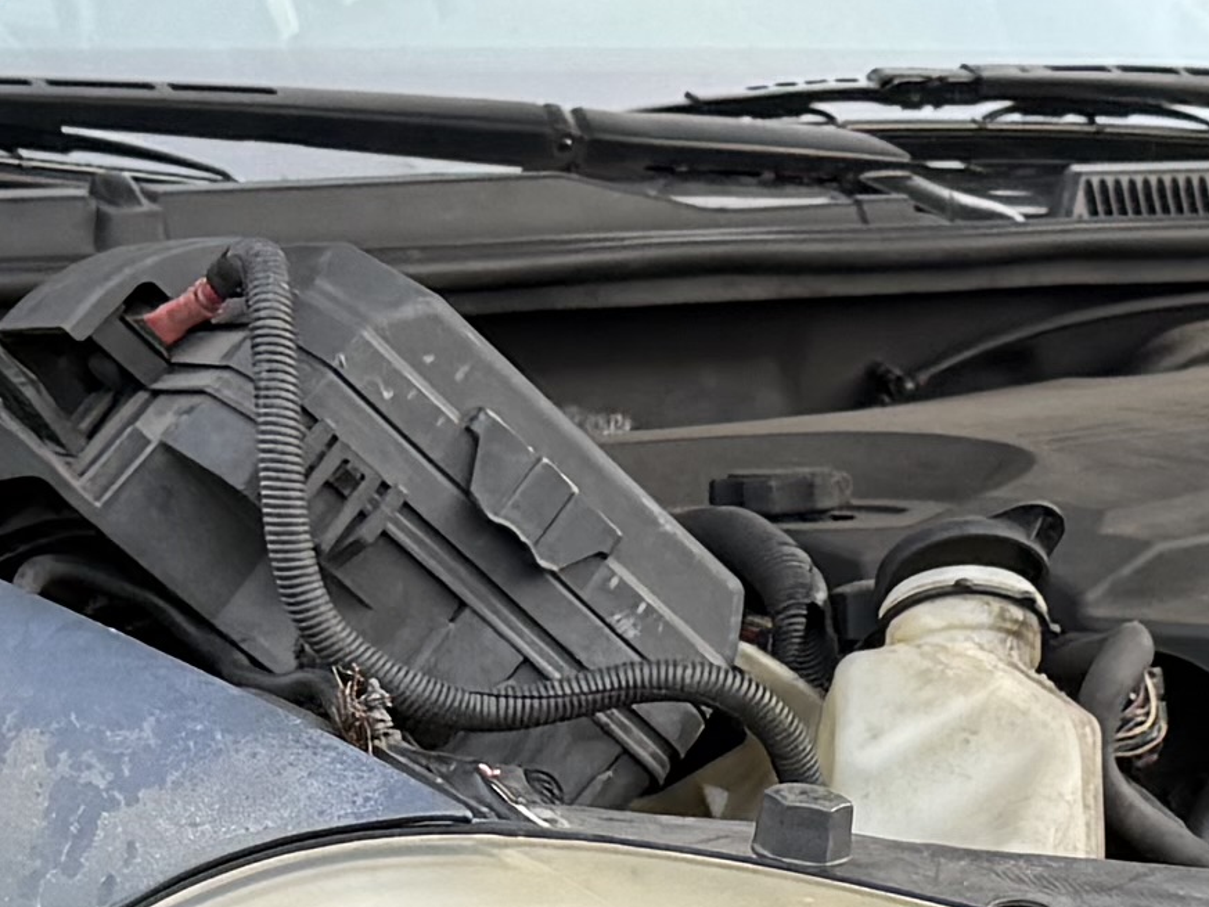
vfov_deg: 9.2
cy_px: 1313
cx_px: 665
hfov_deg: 12.6
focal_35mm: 157
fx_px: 5484
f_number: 1.78
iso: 80
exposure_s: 1/543
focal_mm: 6.76
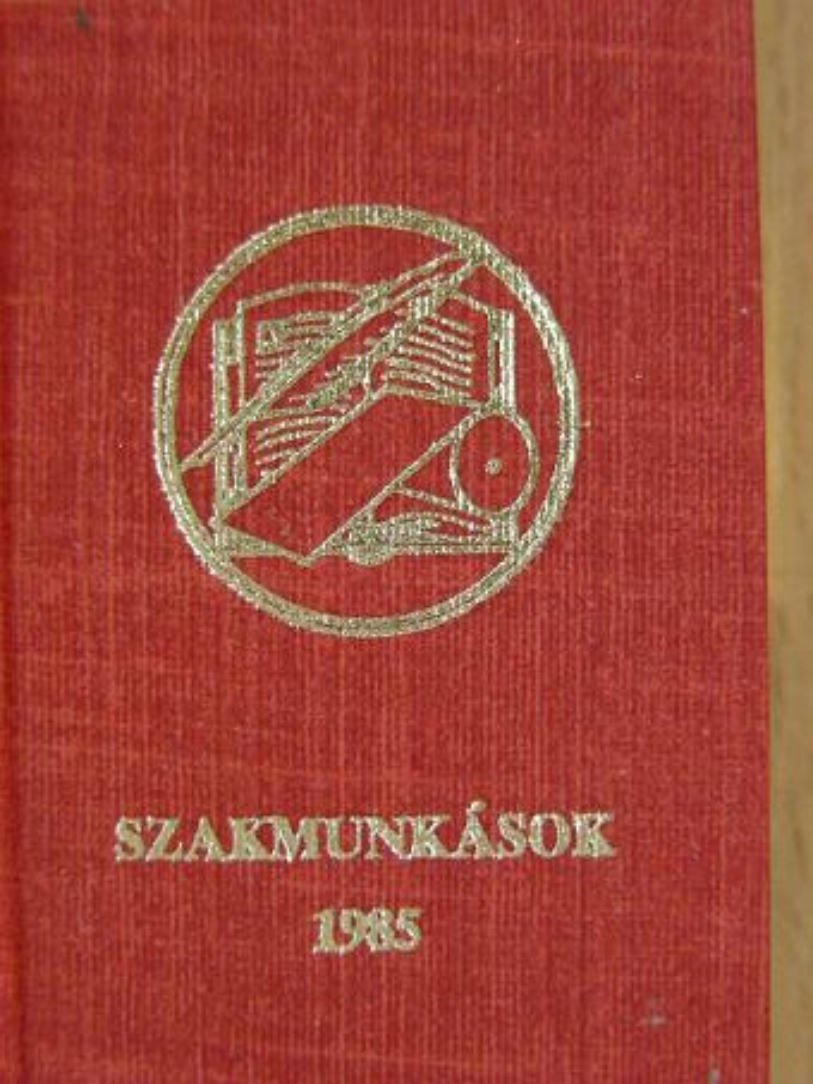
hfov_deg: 17.0
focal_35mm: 87
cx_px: 406
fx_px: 2723
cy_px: 542
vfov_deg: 22.5
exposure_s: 1/18.3
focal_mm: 14.6
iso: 200
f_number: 3.5
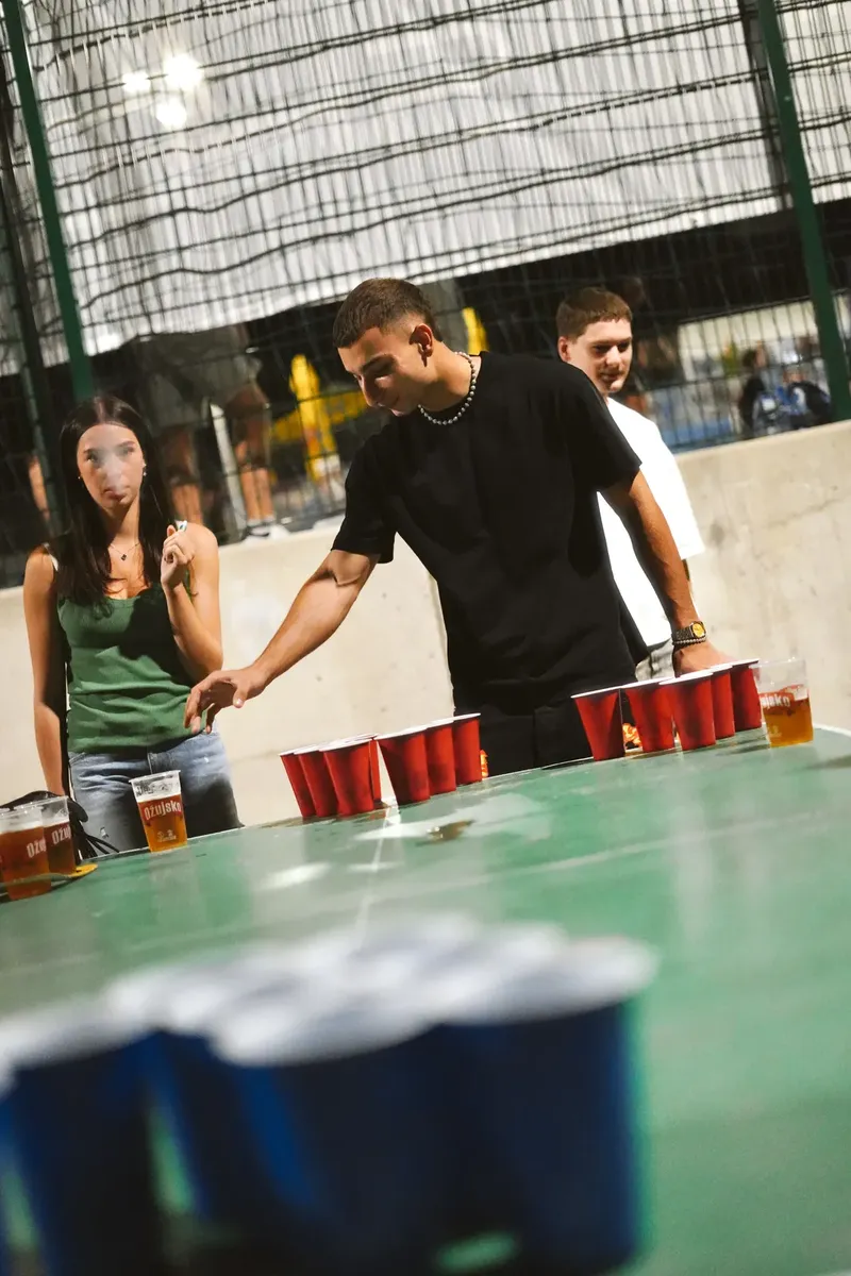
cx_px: 426
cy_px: 638
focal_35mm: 50
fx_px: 1773
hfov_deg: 27.0
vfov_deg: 39.6
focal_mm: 50
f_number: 1.8
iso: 12800
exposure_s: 1/1000
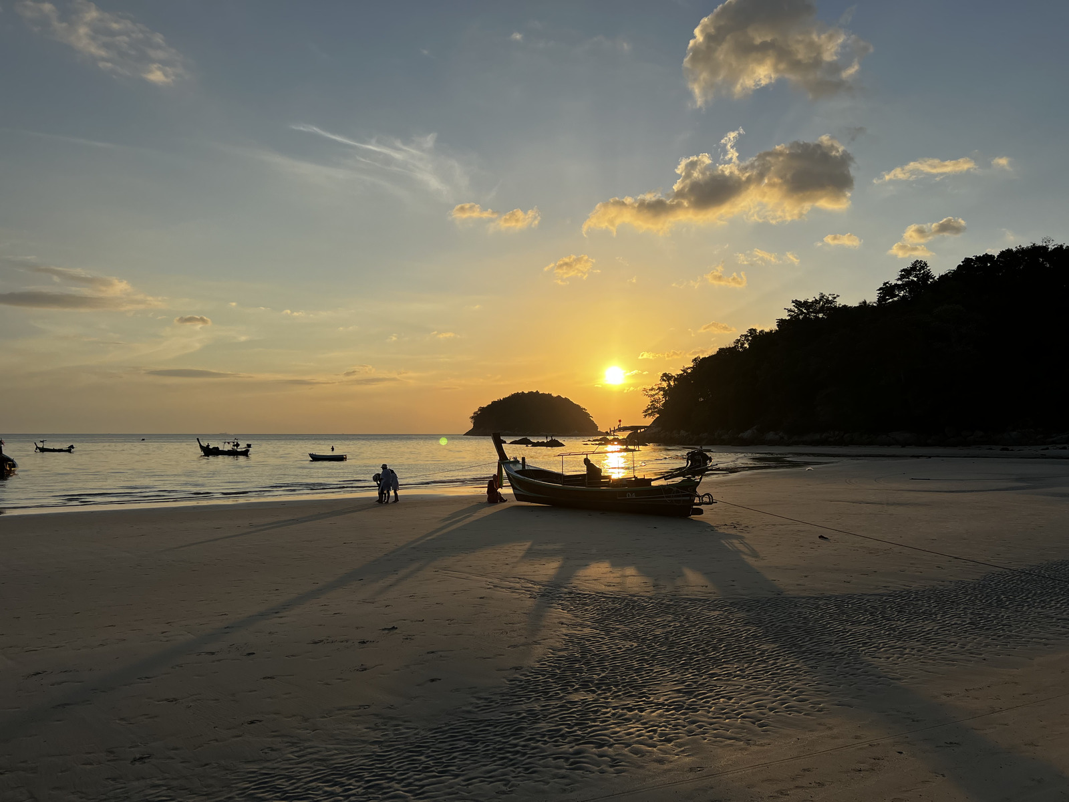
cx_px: 534
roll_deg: +0.2
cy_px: 401
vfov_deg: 53.1
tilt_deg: +0.9
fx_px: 803
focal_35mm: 26
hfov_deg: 67.3
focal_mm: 5.7
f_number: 1.5
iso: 50
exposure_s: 1/6993
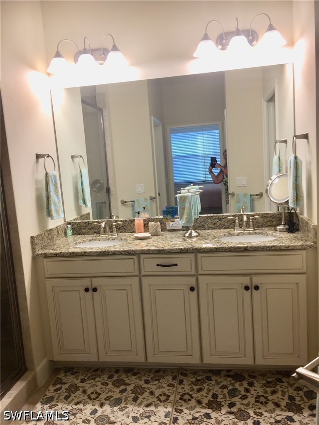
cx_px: 160
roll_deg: +3.7
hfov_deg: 48.2
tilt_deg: -8.0
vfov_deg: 61.7
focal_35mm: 29
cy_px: 212
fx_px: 356
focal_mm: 4.15
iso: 40
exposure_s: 1/60
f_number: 2.2
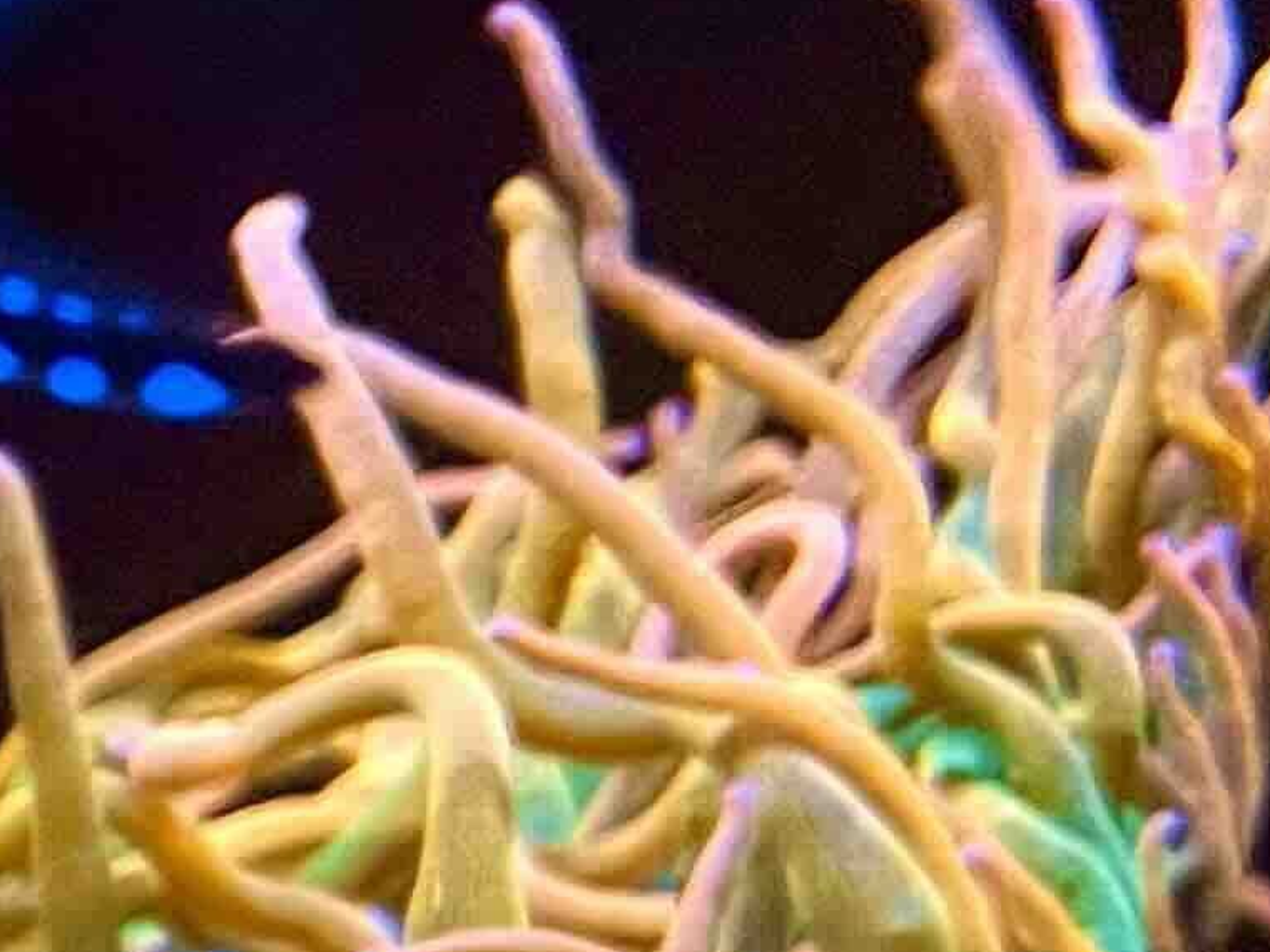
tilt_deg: -13.5
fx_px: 5063
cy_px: 1658
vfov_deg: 10.2
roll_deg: +0.5
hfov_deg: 12.8
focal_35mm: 138
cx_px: -1111
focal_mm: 5.1
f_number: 1.6
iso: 640
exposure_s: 1/29
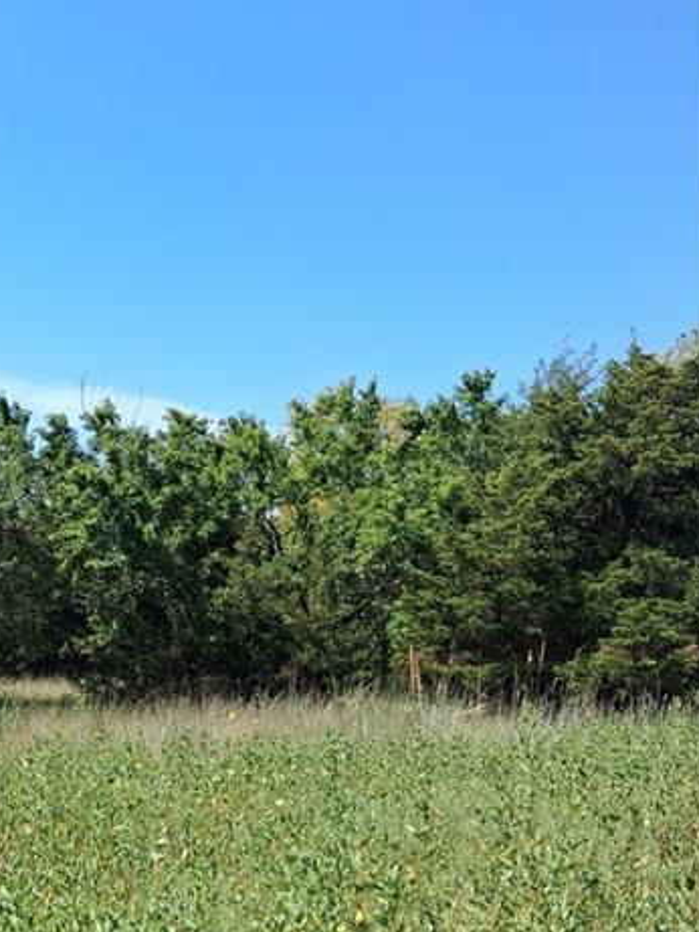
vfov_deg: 40.7
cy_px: 710
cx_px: 129
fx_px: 1211
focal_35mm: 45
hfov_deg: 31.3
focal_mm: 4
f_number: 1.8
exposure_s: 1/383
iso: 25
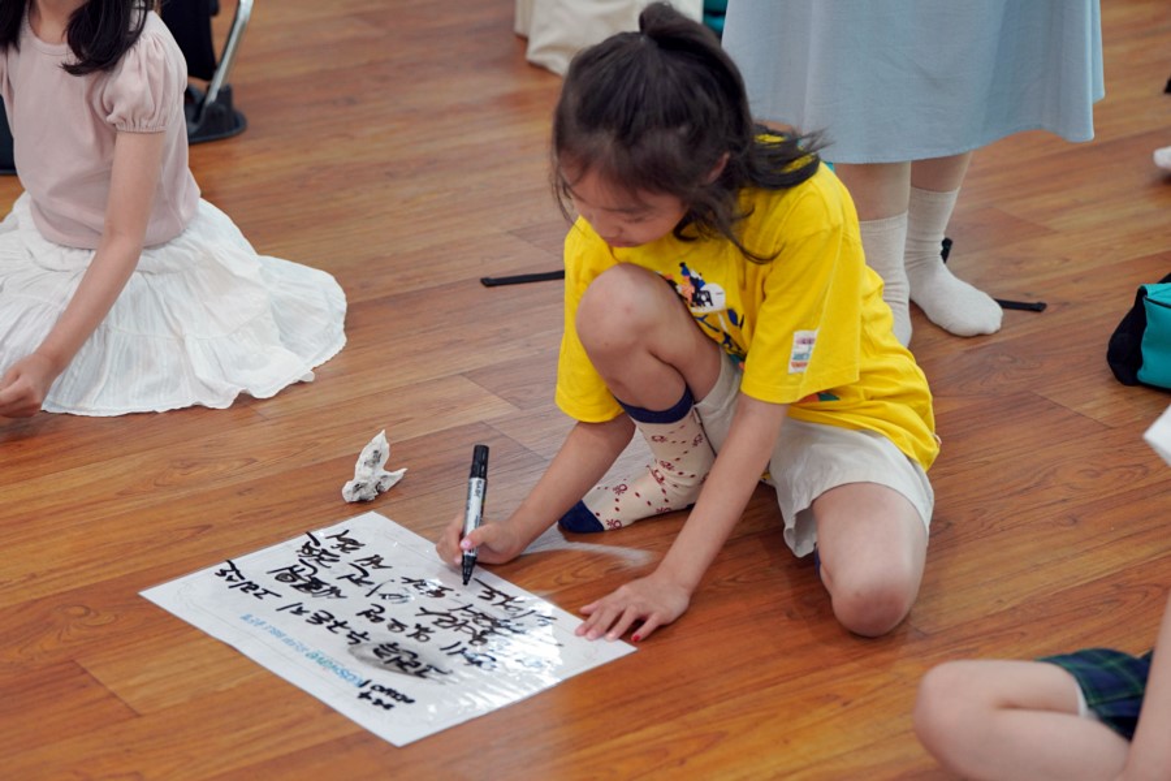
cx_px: 586
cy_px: 390
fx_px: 2830
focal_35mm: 87
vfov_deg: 15.7
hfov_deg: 23.4
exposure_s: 1/160
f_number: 4
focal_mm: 87
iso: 1250
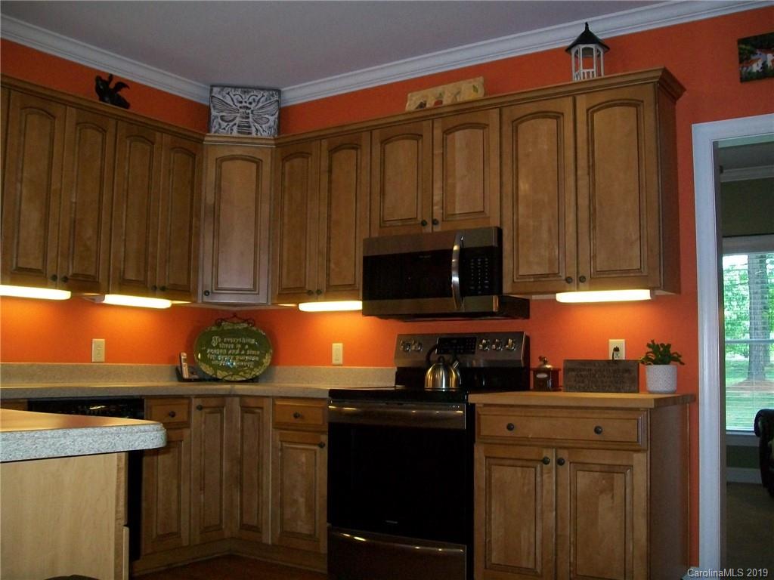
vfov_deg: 39.7
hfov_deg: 51.4
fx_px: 805
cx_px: 387
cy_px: 290
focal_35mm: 36
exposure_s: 1/60
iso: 160
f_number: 2.7
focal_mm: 6
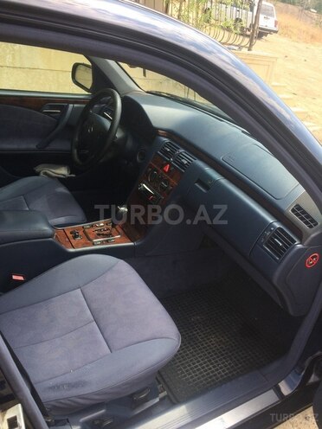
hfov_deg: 48.2
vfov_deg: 61.7
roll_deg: -7.1
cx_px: 161
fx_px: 360
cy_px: 214
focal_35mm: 29
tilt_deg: -27.9
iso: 32
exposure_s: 1/446
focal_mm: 4.15
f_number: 2.2
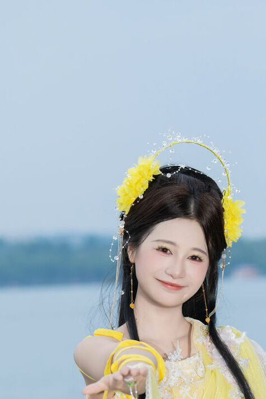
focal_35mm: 203
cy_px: 404
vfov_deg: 10.1
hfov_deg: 6.7
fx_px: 2250
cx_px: 245
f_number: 4
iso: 1250
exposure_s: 1/250
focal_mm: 92
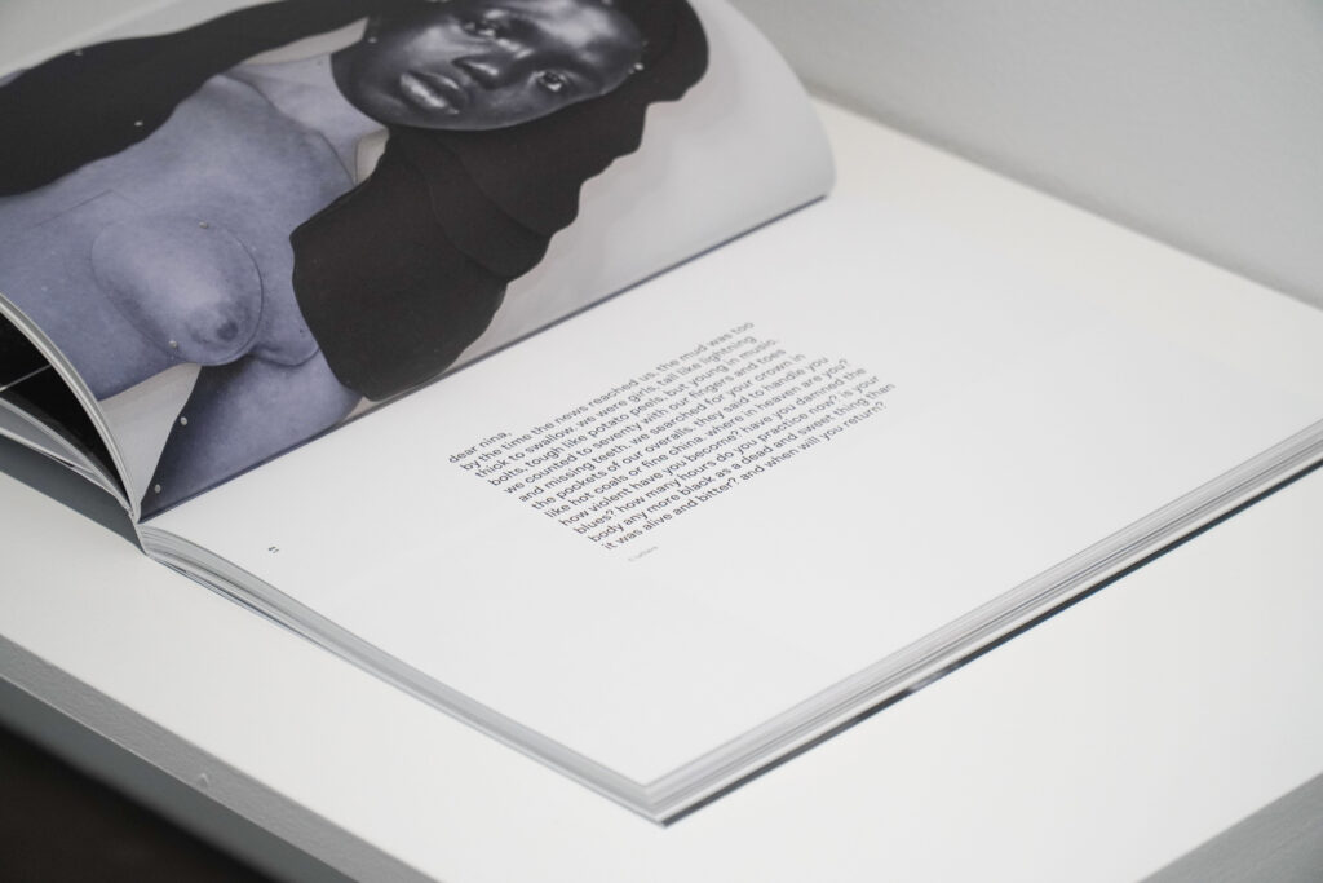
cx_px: 662
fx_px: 5789
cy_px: 442
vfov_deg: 8.7
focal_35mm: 158
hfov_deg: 13.0
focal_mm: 105
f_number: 4.5
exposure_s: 1/80
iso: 1000
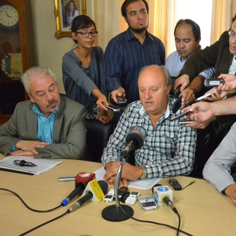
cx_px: 167
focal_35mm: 49
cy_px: 119
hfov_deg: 34.4
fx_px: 375
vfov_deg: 34.9
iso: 6400
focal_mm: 25
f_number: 7.1
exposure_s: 1/200
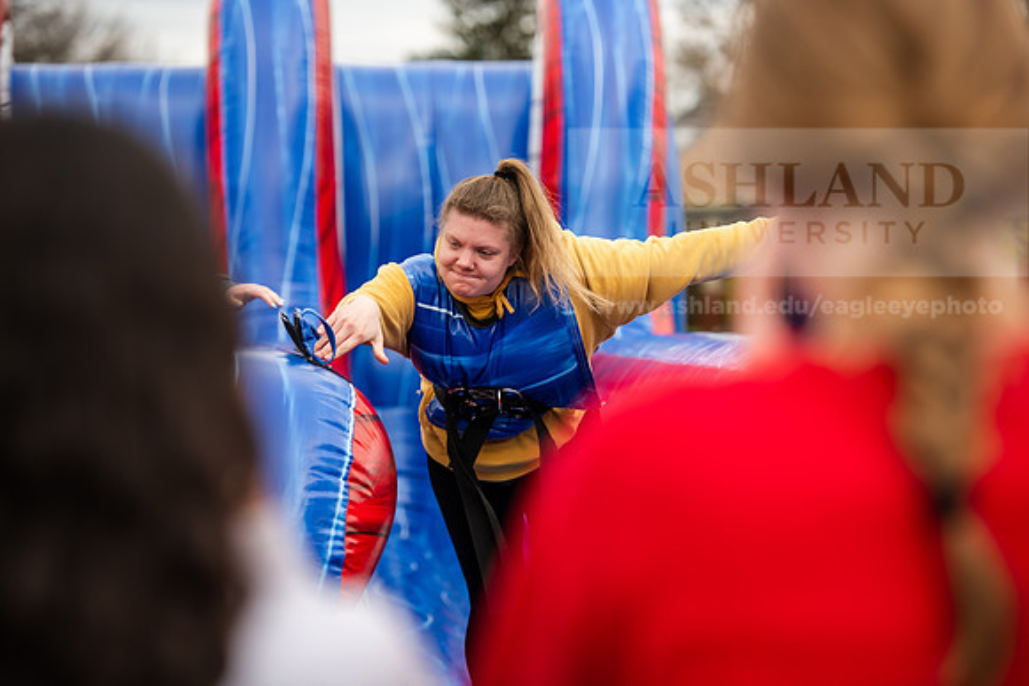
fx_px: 3859
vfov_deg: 10.2
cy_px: 343
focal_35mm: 135
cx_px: 514
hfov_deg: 15.2
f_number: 3.5
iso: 125
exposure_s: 1/800
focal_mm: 135
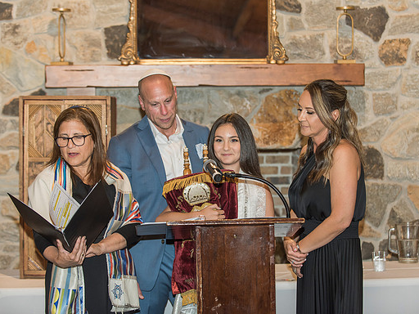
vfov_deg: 15.7
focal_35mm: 94
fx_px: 1138
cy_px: 149
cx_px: 226
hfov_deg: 20.9
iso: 800
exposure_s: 1/125
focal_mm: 82
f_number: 3.2
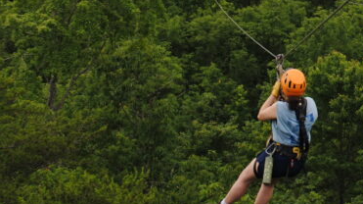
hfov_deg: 18.4
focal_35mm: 113
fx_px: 1087
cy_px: -43
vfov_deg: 10.5
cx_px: 375
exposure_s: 1/250
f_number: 5.6
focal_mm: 26
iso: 160
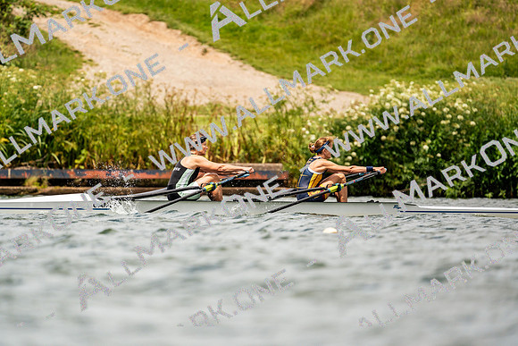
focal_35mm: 600
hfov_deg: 3.4
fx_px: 8635
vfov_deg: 2.3
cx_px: 259
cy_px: 173
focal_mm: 600
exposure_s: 1/2000
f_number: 6.3
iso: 320
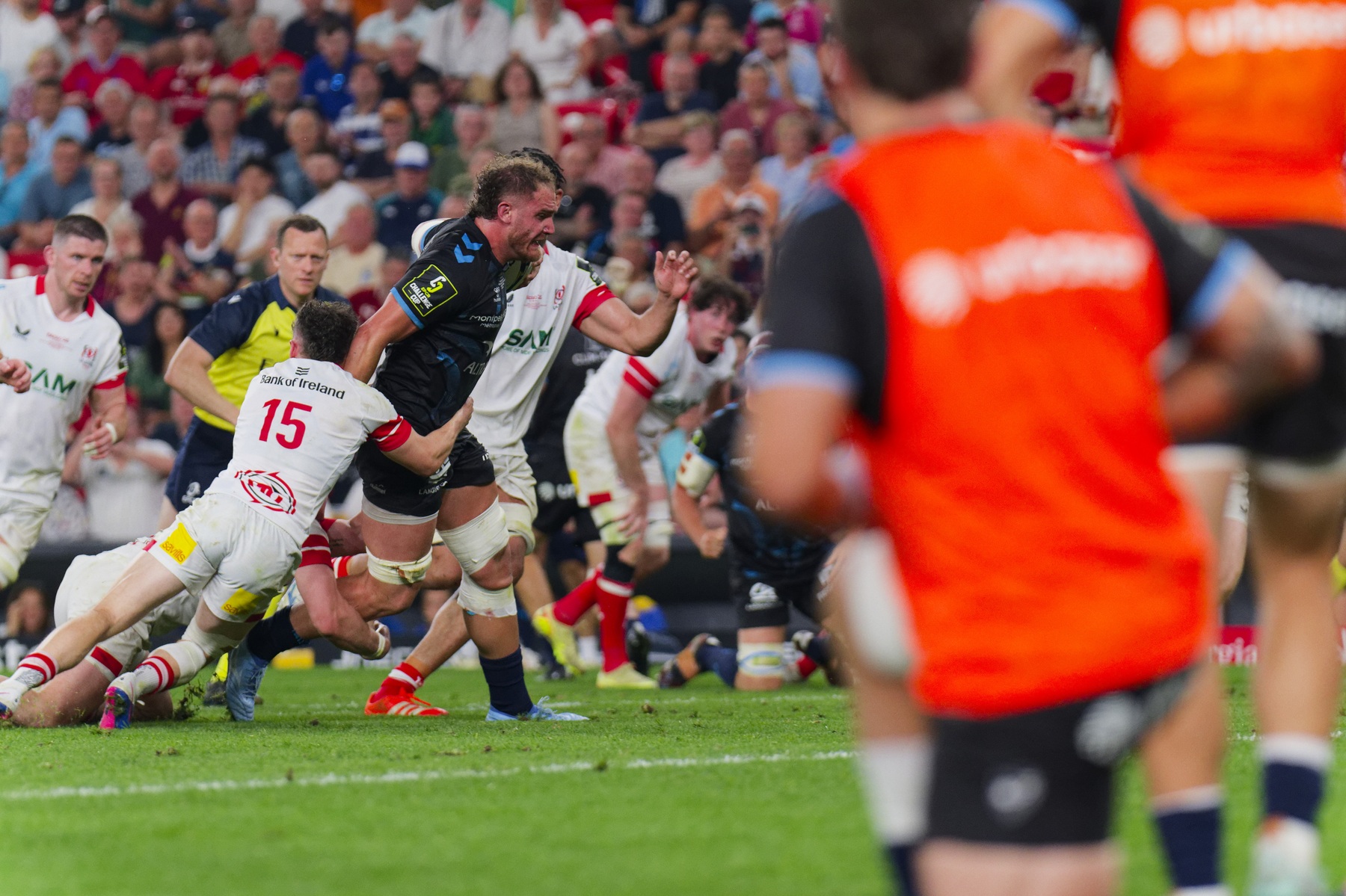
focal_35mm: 315
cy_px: 448
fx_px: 11774
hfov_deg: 6.5
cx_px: 673
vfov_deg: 4.4
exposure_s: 1/1250
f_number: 2.8
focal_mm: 210
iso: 1250
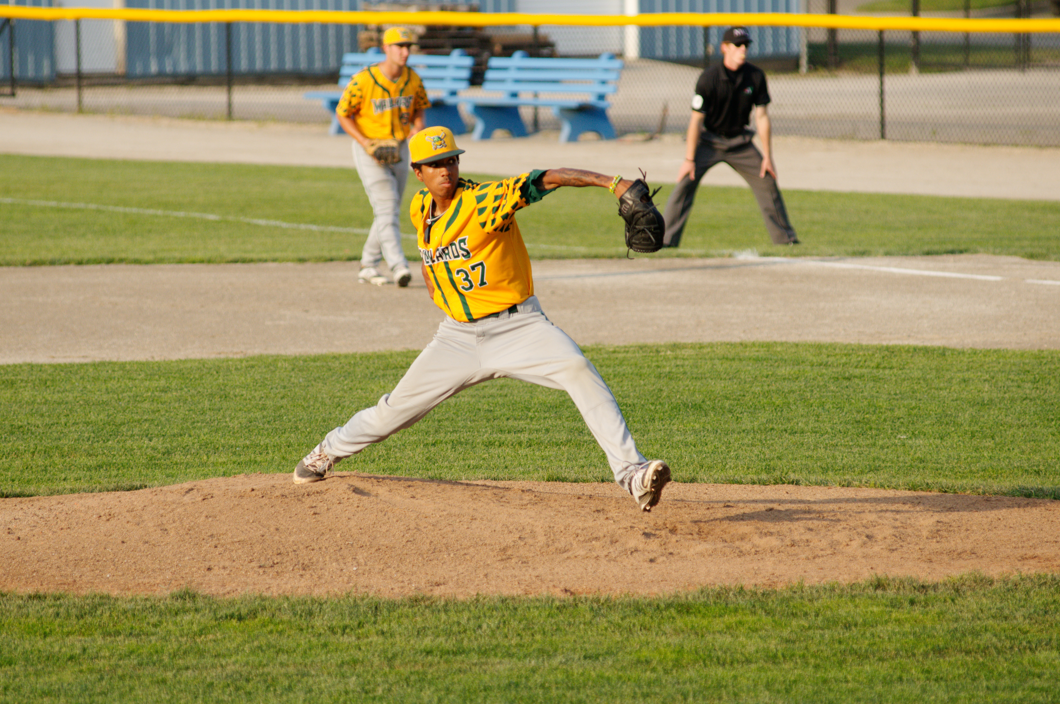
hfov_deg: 6.6
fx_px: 9146
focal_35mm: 311
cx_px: 544
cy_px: 347
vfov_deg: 4.4
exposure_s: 1/1250
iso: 400
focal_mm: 200
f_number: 5
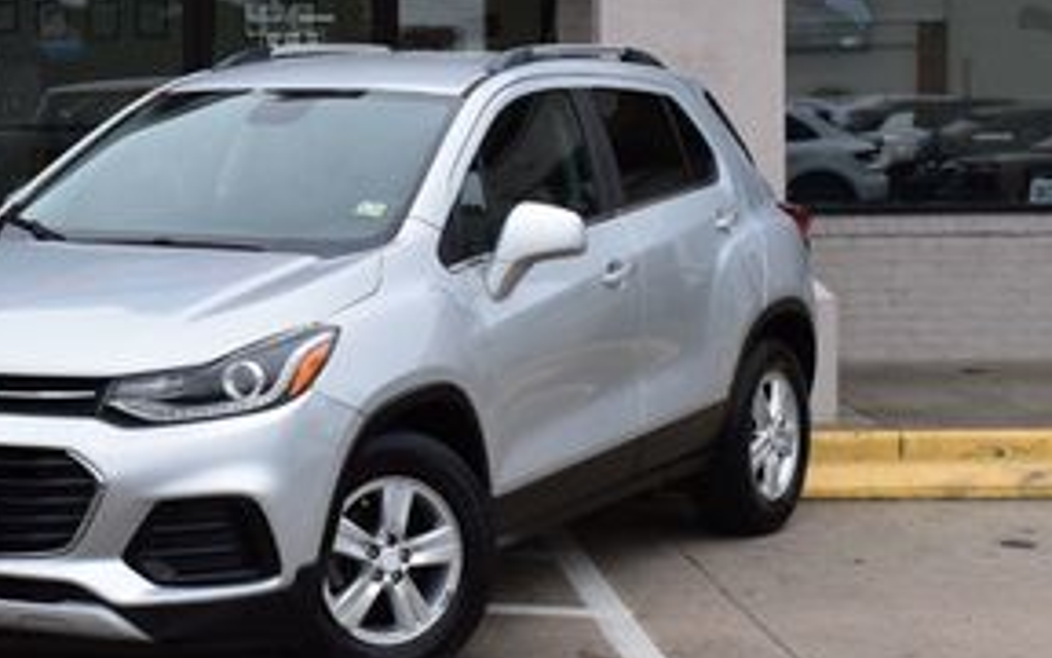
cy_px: 164
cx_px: 153
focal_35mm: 95
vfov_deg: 13.7
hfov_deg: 21.5
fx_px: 2724
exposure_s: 1/250
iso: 400
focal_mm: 28
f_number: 10
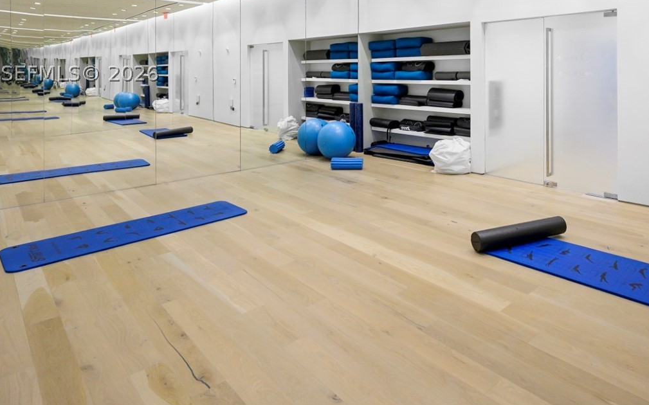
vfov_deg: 47.8
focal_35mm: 24
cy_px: 72
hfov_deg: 73.4
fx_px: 424
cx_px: 411
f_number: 4
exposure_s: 1/125
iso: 1100
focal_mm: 14
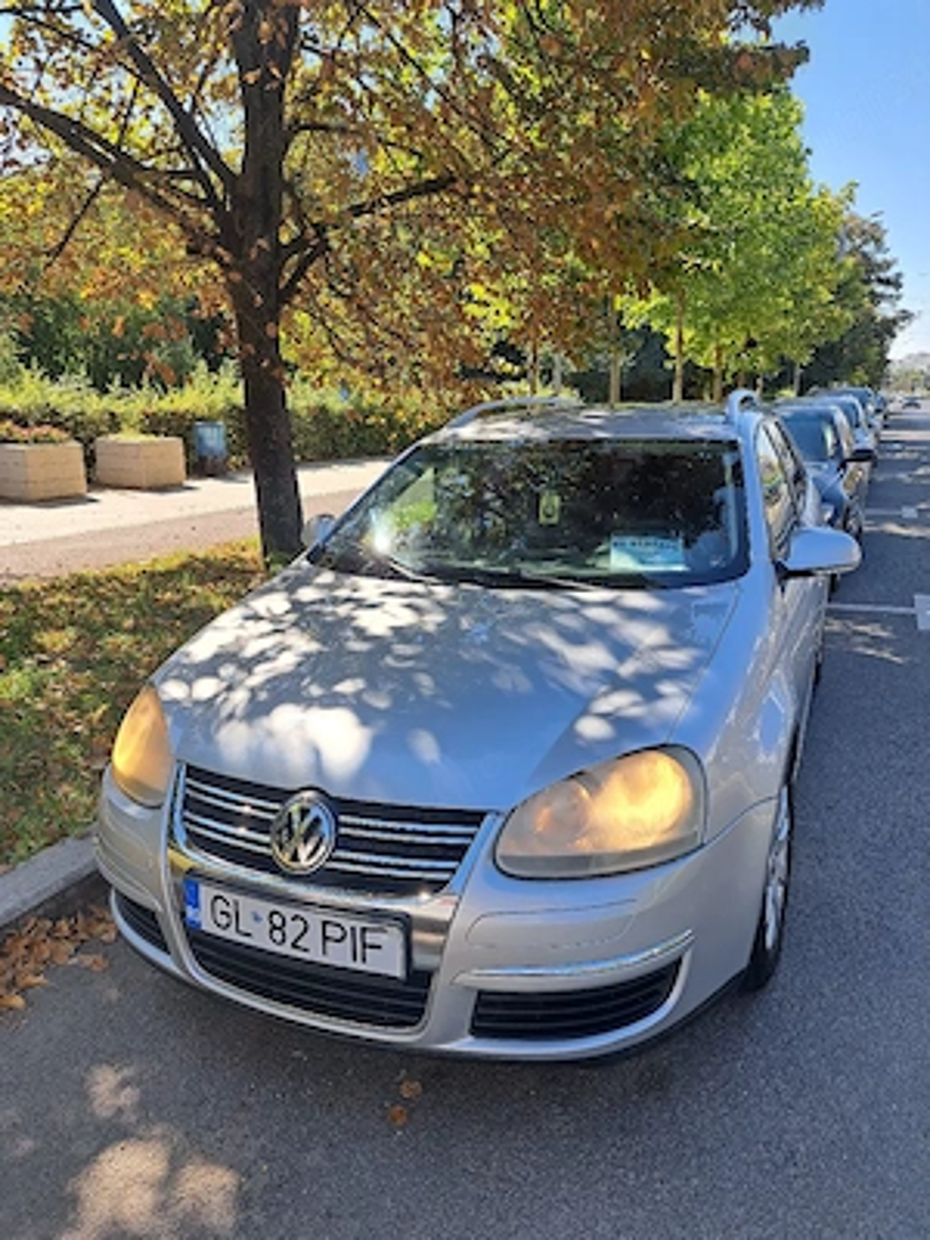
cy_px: 620
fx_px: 860
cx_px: 465
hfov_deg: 56.8
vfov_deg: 71.6
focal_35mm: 24
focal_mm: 5.23
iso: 50
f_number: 1.8
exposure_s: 1/435
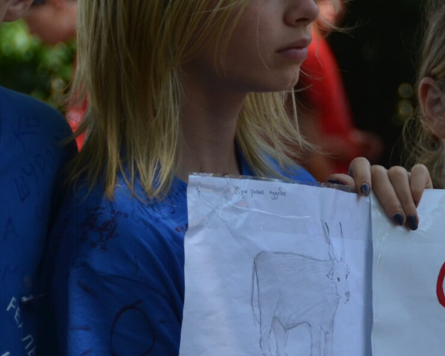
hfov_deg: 4.4
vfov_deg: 3.5
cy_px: 211
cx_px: 655
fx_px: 5768
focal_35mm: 438
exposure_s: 1/500
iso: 320
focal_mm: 90
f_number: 5.6
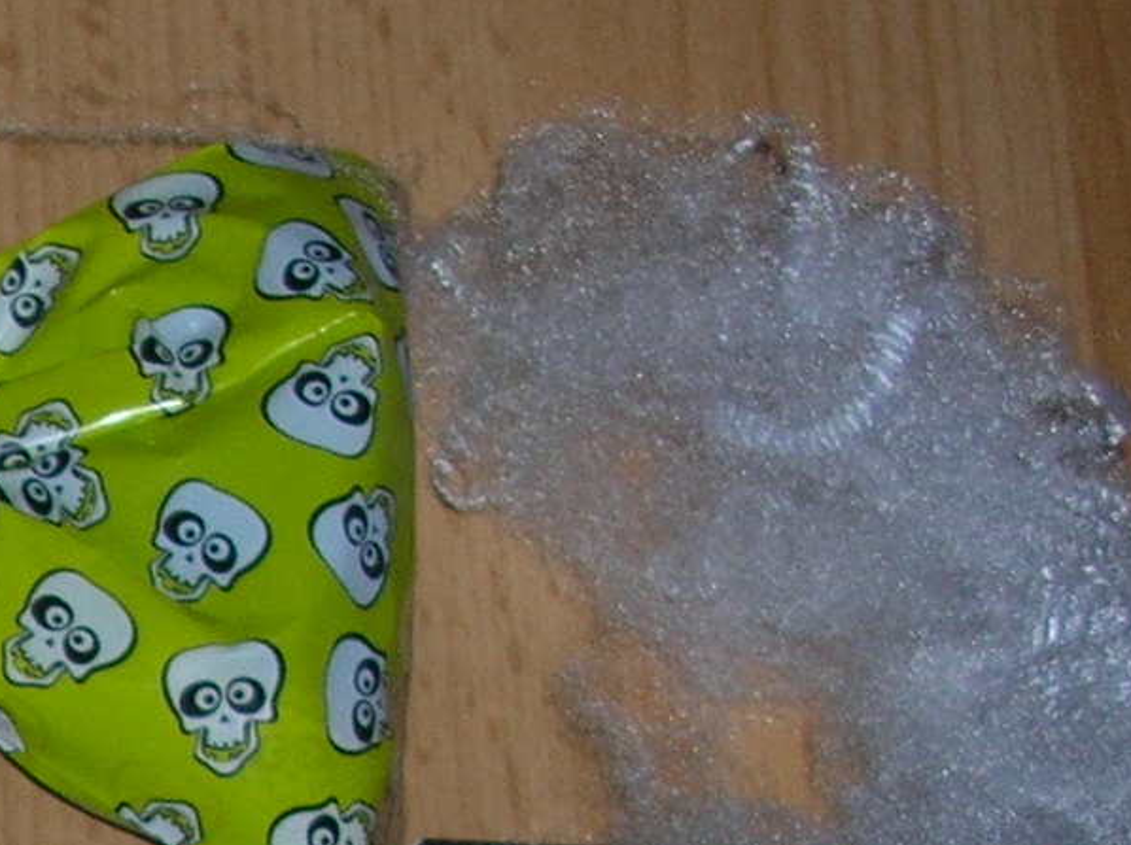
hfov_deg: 13.7
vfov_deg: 10.7
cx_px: -677
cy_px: 1251
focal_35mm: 134
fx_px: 4373
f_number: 2.8
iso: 50
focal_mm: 5.8
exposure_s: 1/60.1
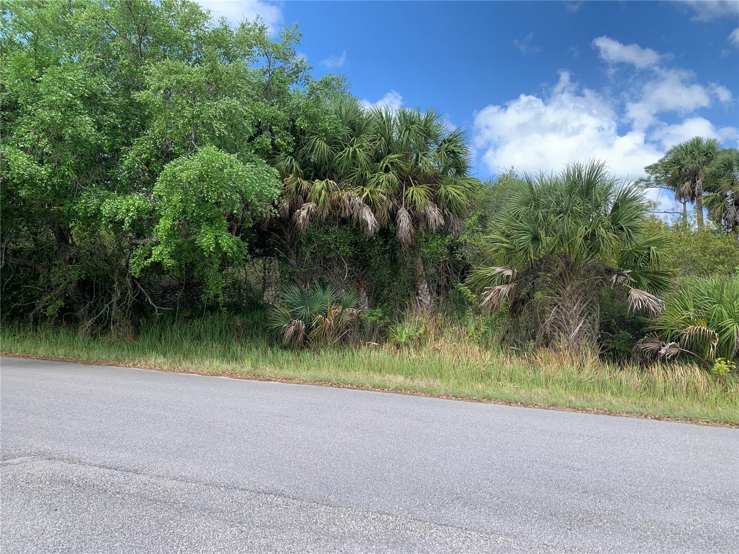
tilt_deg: +4.5
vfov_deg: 53.1
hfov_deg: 67.3
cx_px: 370
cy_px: 277
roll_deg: -2.9
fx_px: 555
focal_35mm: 26
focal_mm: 4.25
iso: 25
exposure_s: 1/789
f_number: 1.8
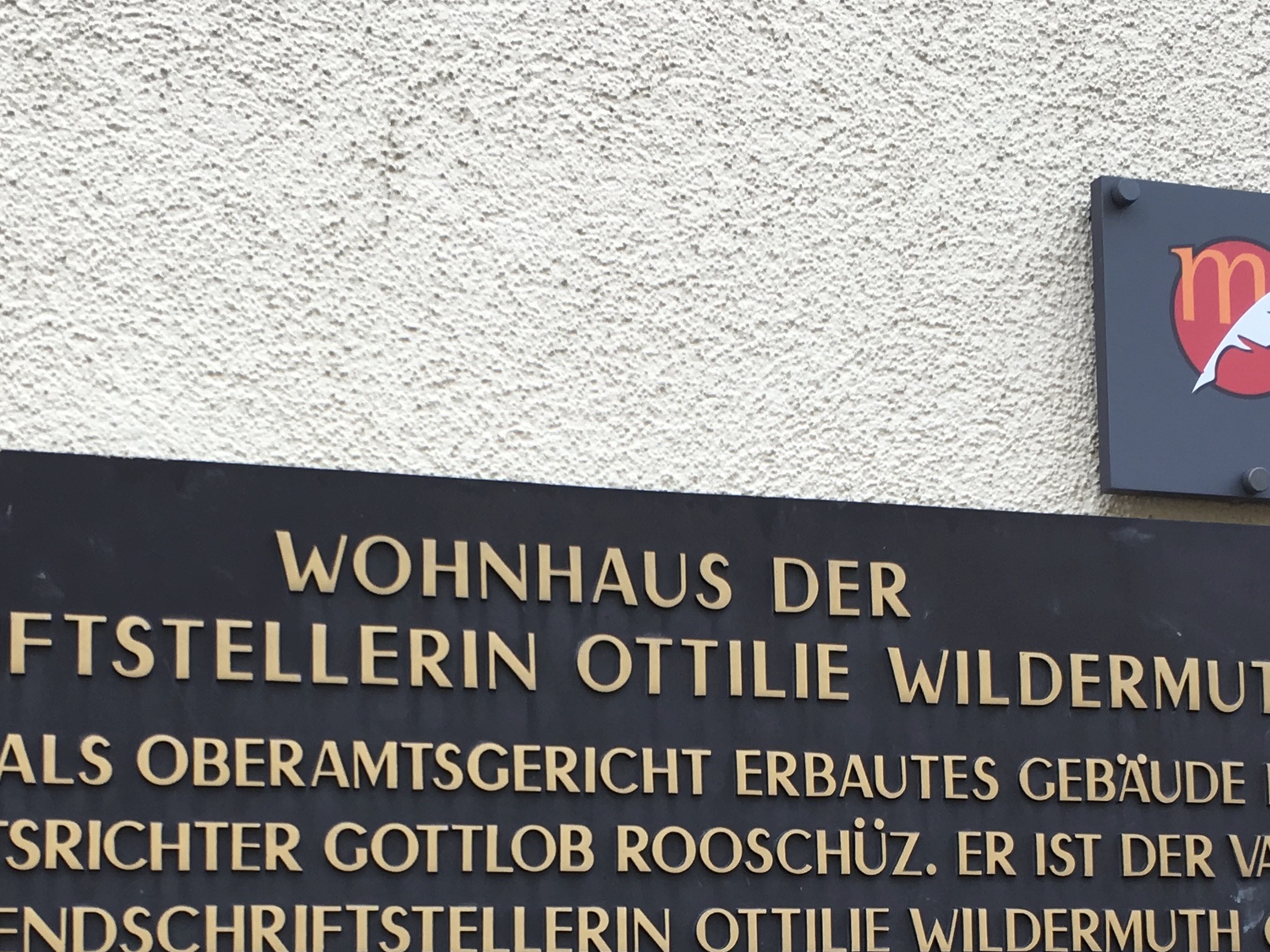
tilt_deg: +7.6
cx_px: 558
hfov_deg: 30.7
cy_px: 834
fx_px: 2311
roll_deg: +1.2
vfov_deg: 22.8
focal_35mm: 63
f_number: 2.2
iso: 25
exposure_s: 1/192
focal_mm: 4.15
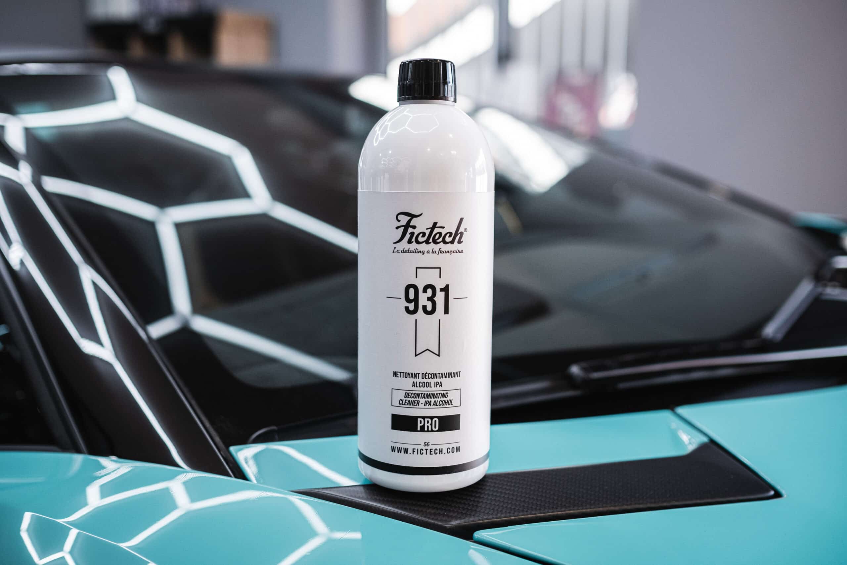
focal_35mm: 35
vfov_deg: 37.9
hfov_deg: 54.4
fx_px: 823
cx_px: 424
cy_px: 282
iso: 640
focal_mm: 23
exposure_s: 1/160
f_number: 2
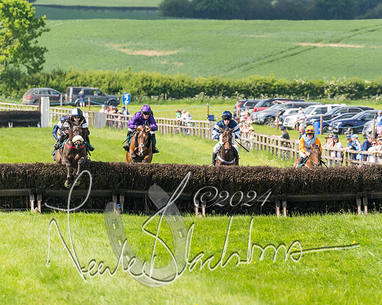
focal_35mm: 409
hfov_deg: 4.7
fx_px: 4627
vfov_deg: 3.8
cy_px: 158
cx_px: 251
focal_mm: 180
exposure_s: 1/2000
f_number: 5
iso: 400
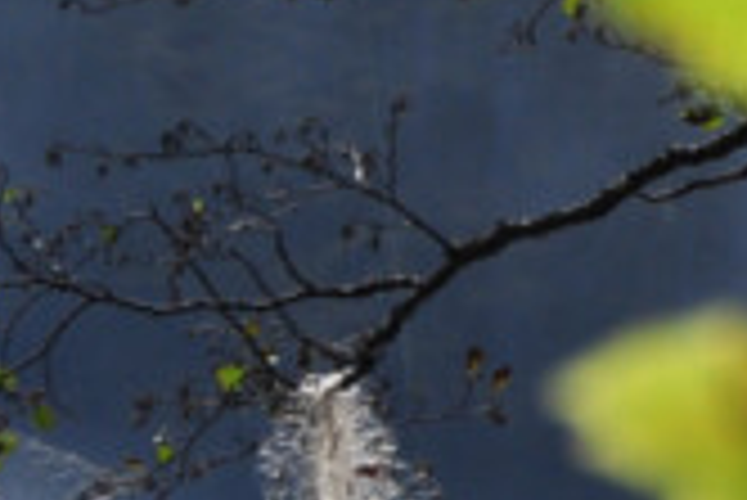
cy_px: 685
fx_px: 13059
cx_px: 1022
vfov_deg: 2.2
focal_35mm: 629
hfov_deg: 3.3
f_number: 5.6
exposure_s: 1/1600
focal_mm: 75
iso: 200
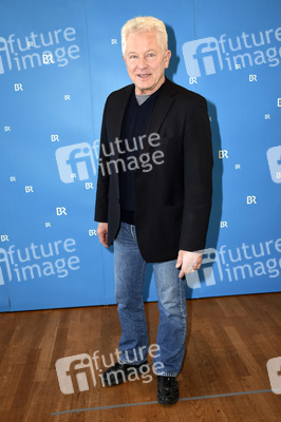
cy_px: 211
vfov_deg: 55.1
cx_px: 140
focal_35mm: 34
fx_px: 405
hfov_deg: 38.3
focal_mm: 23
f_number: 4.5
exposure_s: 1/160
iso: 640
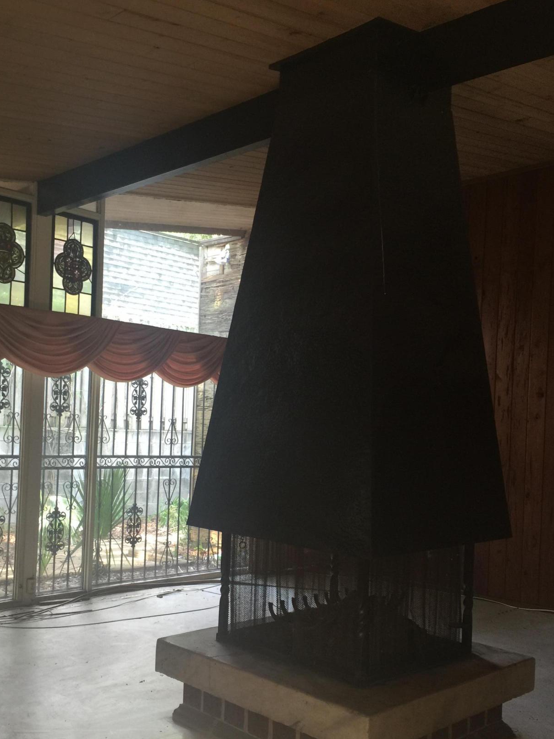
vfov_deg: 51.0
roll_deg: -2.7
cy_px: 443
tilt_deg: -0.4
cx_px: 237
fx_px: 768
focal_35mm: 36
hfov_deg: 39.6
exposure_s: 1/15
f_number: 2.2
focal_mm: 4.15
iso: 40
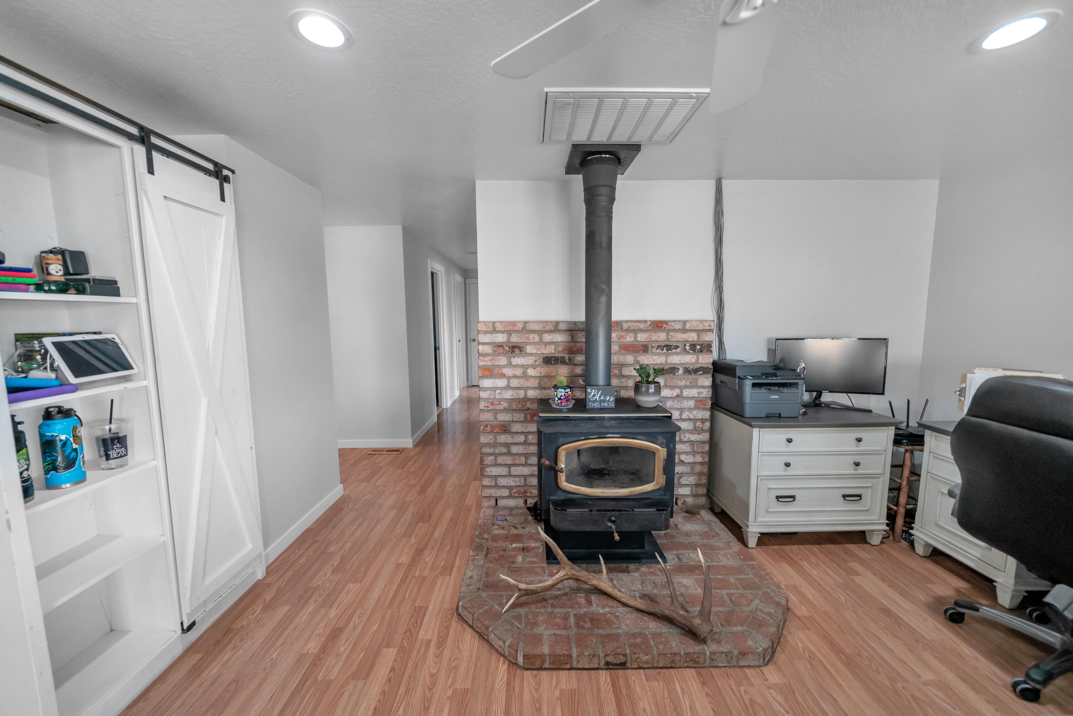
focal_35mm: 13
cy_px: 358
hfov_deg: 108.3
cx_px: 536
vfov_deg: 85.4
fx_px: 388
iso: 1600
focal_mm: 13
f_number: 4
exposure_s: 1/160
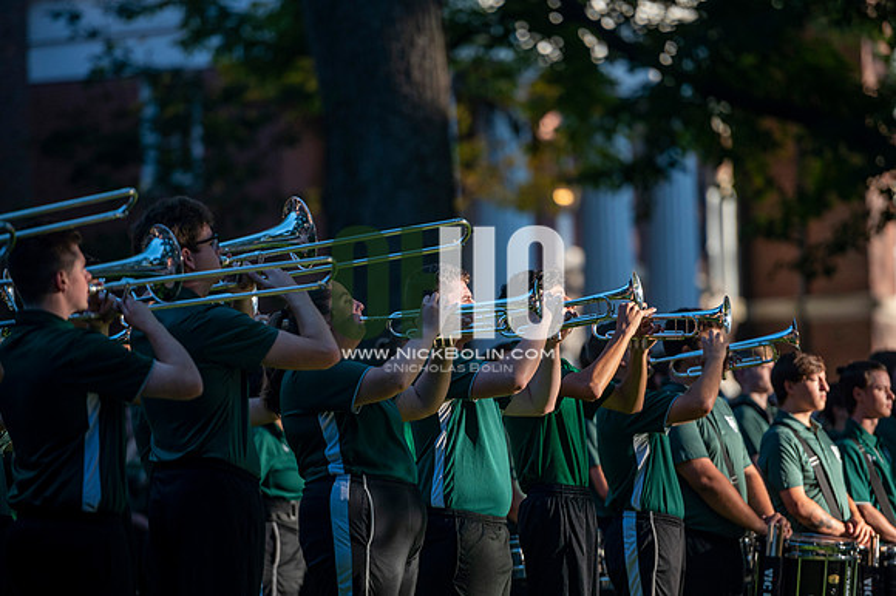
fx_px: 4975
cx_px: 448
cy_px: 298
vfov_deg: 6.9
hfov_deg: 10.3
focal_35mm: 200
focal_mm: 200
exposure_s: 1/2500
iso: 800
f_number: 2.8
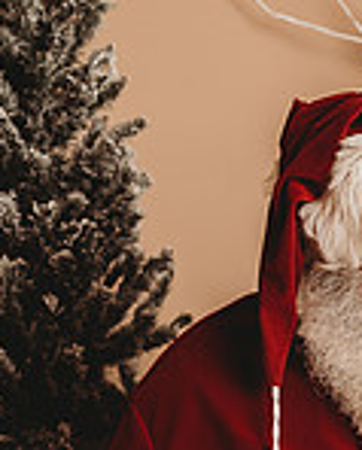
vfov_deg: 11.6
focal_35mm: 165
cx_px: 420
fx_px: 2203
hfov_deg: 9.3
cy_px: 407
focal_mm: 58
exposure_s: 1/160
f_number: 4
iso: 100
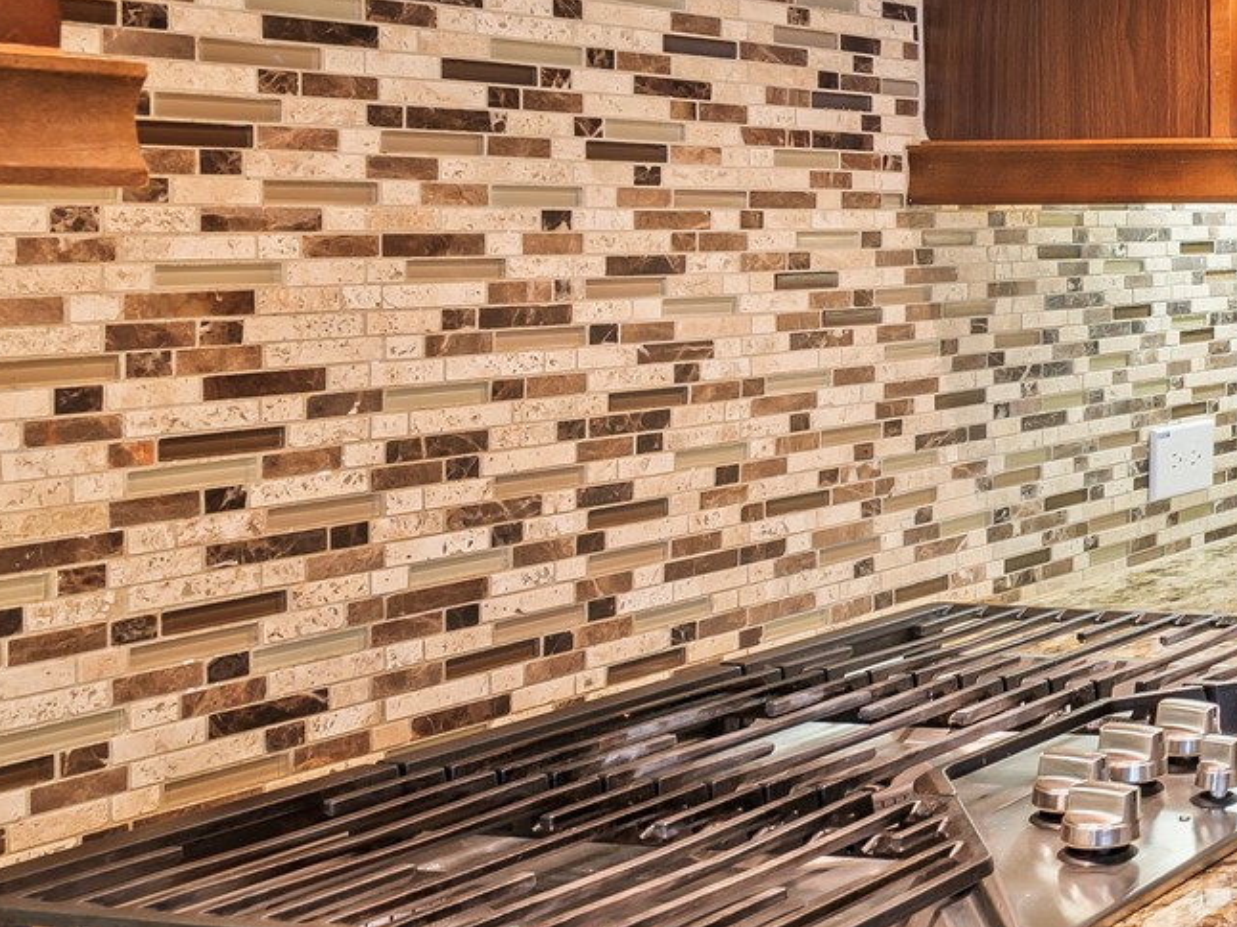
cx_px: 1907
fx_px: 1965
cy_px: 241
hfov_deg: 25.3
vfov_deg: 26.2
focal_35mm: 55
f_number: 6.3
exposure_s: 1/1.67
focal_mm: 17
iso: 125
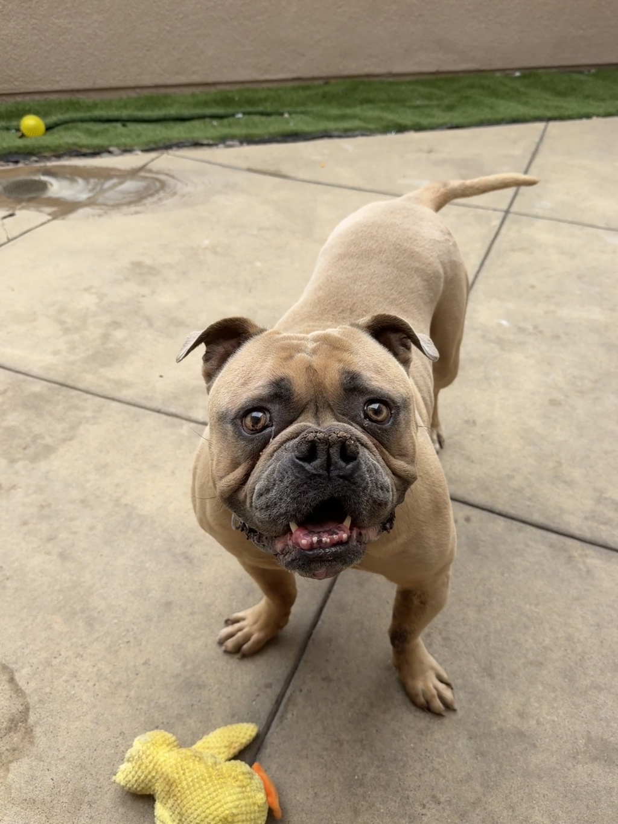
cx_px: 309
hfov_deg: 56.8
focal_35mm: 24
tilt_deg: -40.0
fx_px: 571
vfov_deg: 71.6
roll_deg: -3.0
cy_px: 412
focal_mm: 6.76
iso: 80
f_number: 1.78
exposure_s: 1/955
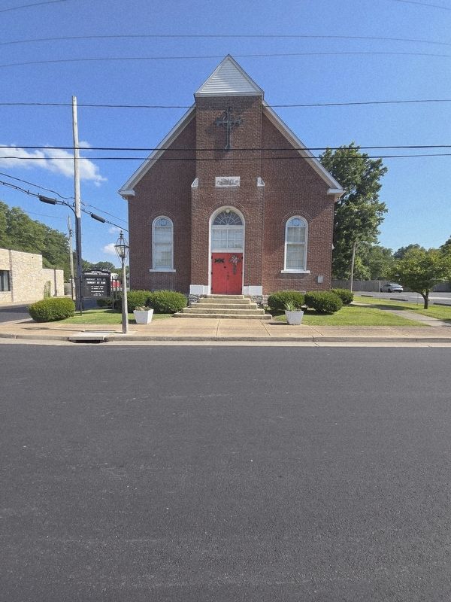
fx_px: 226
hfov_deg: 89.9
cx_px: 226
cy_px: 301
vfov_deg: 106.2
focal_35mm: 13
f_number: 2.2
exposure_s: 1/1433
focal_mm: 2.2
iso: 50
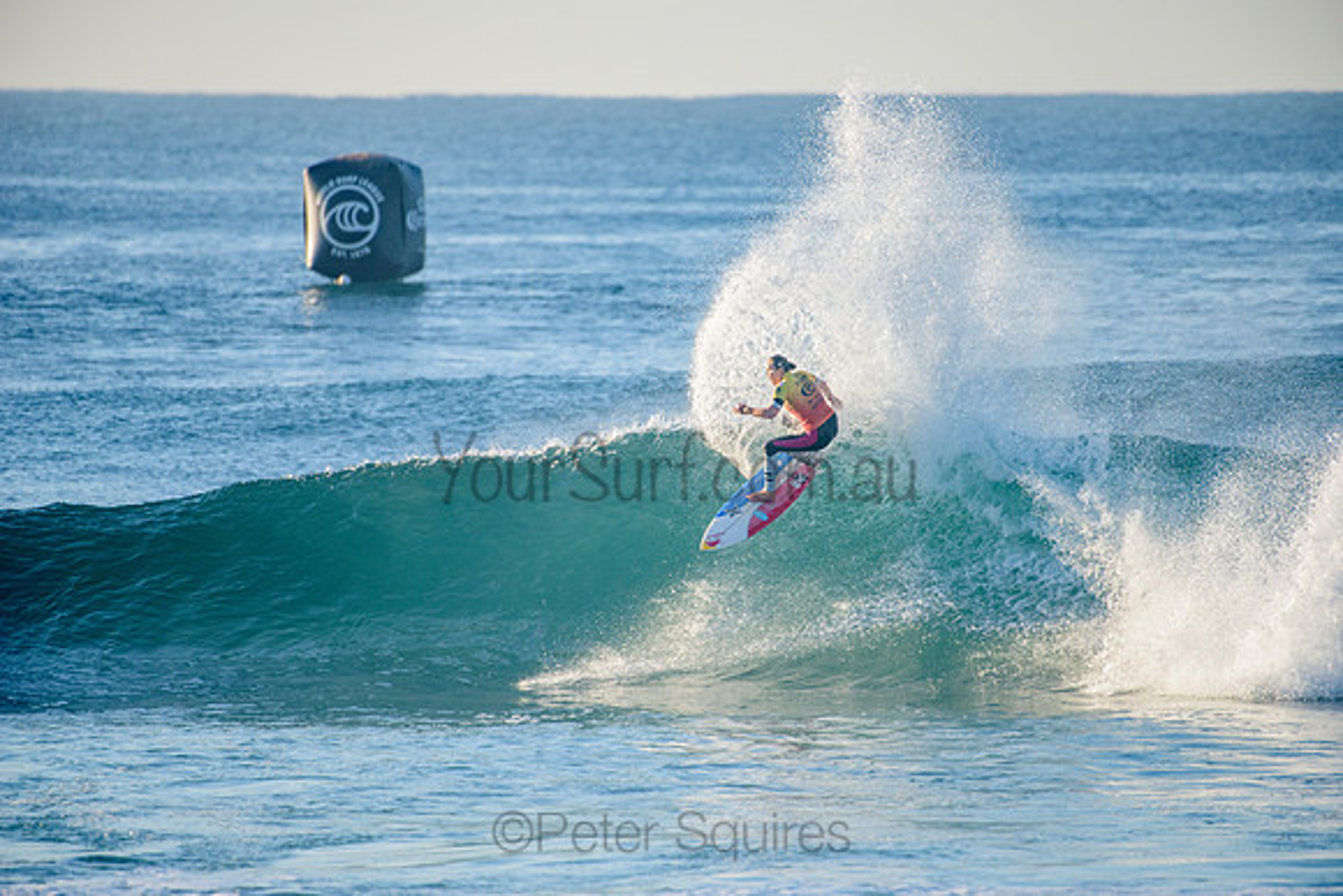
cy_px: 448
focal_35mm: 500
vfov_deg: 2.8
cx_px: 672
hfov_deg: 4.1
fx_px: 18656
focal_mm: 500
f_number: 5.6
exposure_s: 1/1600
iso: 320
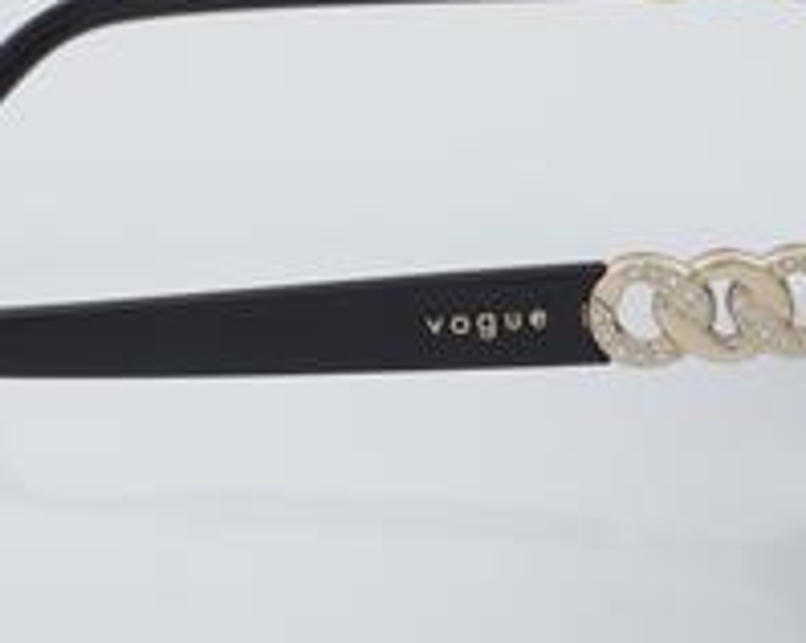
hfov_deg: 13.6
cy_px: 309
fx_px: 3384
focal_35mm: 142
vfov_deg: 10.9
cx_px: 285
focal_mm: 50
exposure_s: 1/4
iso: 100
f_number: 32
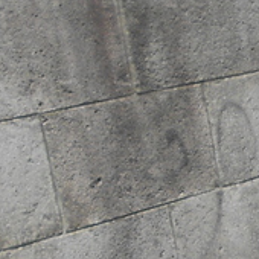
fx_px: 1236
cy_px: 221
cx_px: 699
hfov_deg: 9.9
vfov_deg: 11.9
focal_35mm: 146
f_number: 3.2
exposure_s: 1/800
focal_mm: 4.6
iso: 80
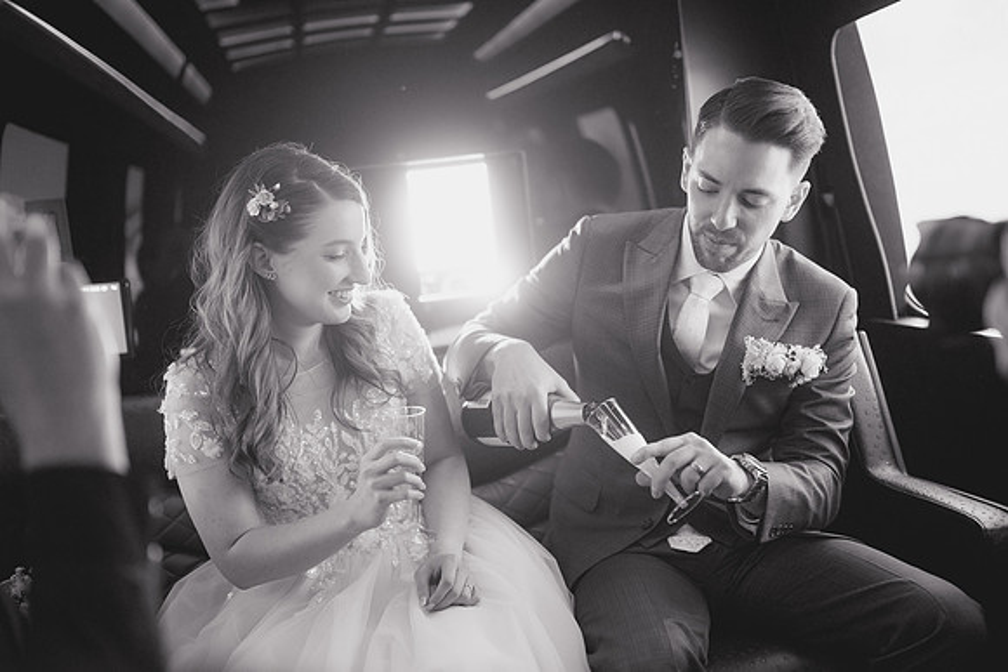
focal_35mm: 40
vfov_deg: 33.1
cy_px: 336
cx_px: 504
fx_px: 1133
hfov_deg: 48.0
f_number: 1.4
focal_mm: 35
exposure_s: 1/200
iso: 500
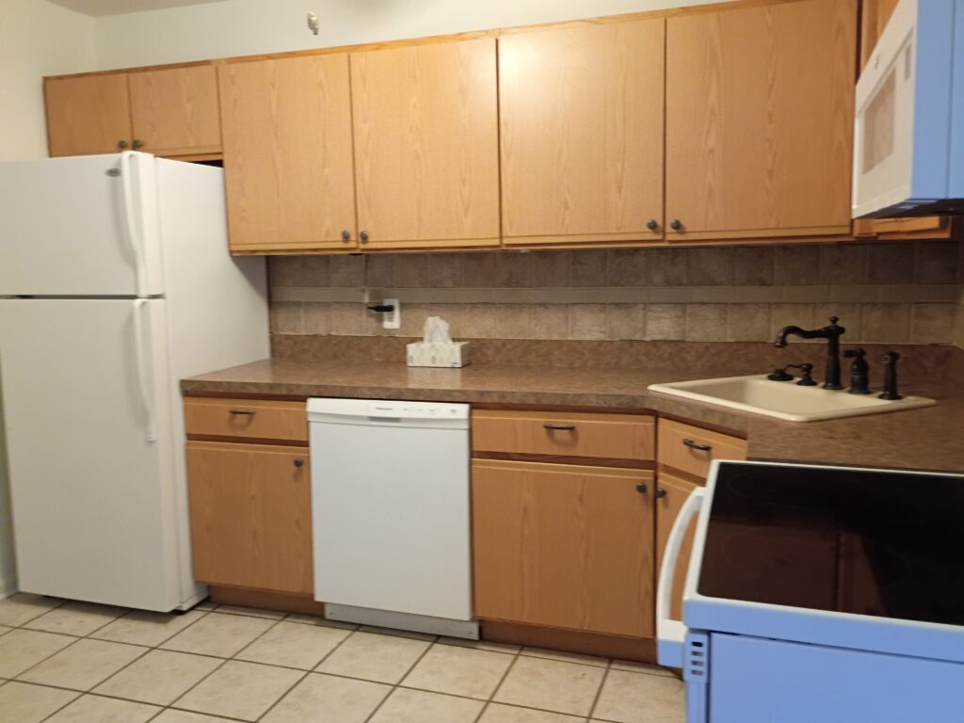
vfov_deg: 48.2
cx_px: 482
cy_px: 362
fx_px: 808
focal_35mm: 29
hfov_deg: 61.7
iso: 1135
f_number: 1.8
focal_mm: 4.27
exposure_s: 1/30
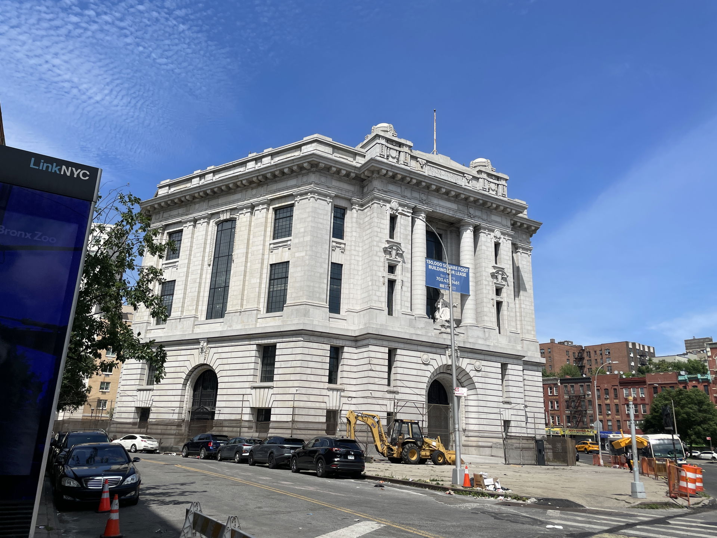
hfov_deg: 67.3
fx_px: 539
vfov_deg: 53.1
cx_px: 358
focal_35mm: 26
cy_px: 269
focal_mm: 4.2
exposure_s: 1/6494
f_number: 1.6
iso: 32
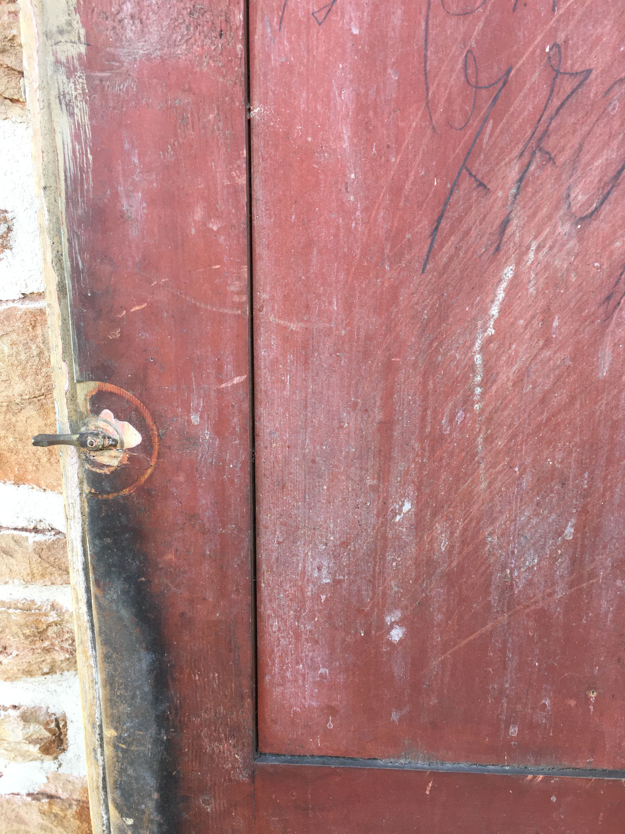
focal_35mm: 29
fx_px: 698
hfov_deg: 48.2
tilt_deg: -24.7
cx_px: 312
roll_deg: +0.7
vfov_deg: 61.7
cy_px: 417
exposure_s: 1/100
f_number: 2.2
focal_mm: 4.15
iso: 40
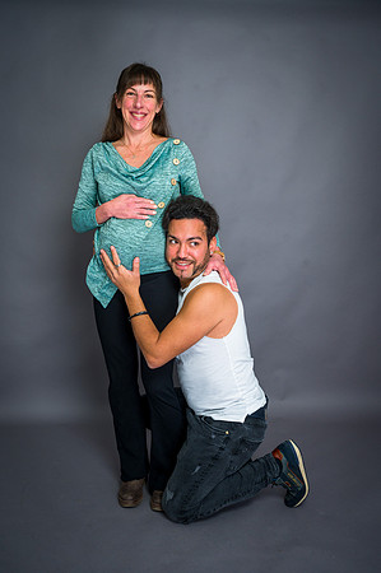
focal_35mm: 35
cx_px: 190
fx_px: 557
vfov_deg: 54.5
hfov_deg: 37.8
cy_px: 286
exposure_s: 1/125
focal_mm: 35
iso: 200
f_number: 6.3
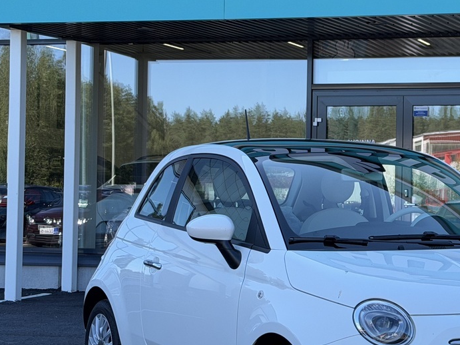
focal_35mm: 100
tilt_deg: +0.5
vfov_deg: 14.8
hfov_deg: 19.4
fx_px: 1329
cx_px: 365
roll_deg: -1.2
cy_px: 165
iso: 64
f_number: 1.78
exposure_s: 1/1041
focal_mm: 6.76
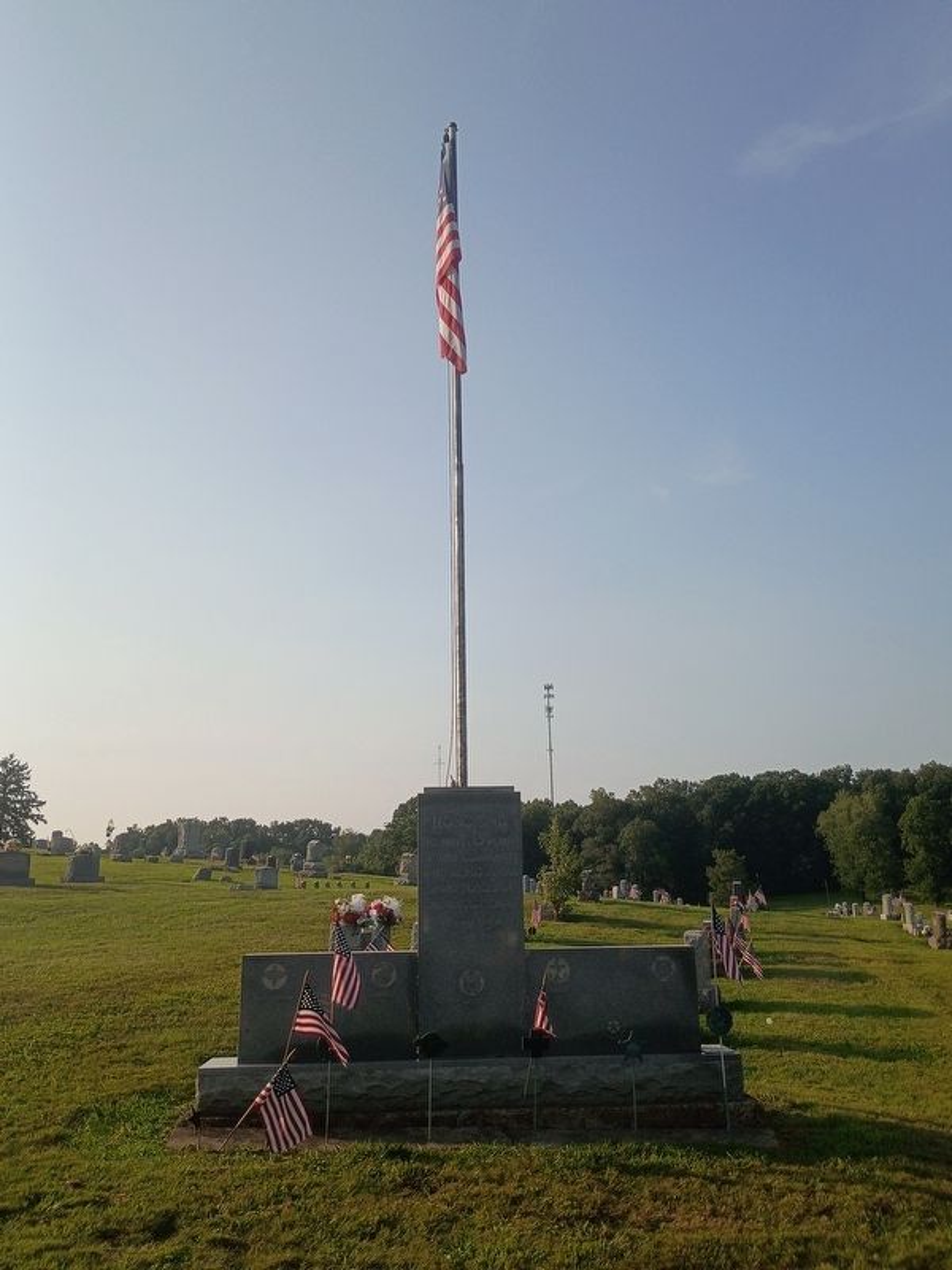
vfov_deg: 61.7
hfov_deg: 48.2
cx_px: 476
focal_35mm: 29
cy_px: 635
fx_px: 1063
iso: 100
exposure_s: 1/1225
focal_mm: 4.27
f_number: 1.8
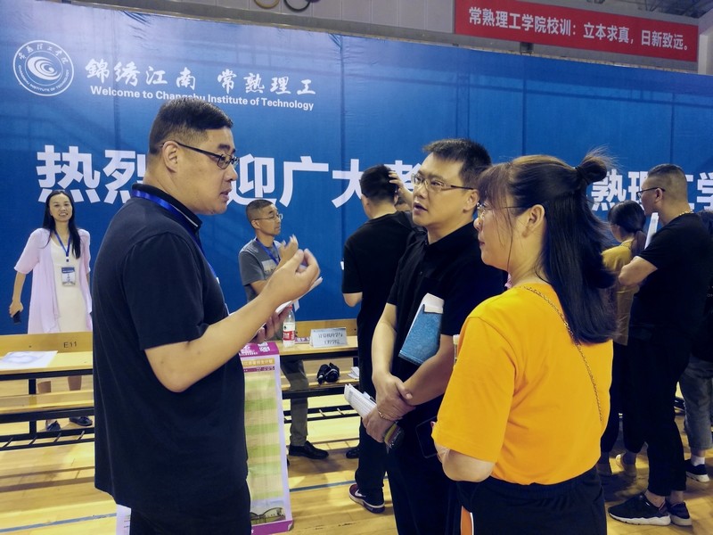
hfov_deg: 65.3
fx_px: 556
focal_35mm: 27
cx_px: 356
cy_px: 268
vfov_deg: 51.4
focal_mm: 4.5
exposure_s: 1/33.3
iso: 160
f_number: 2.2
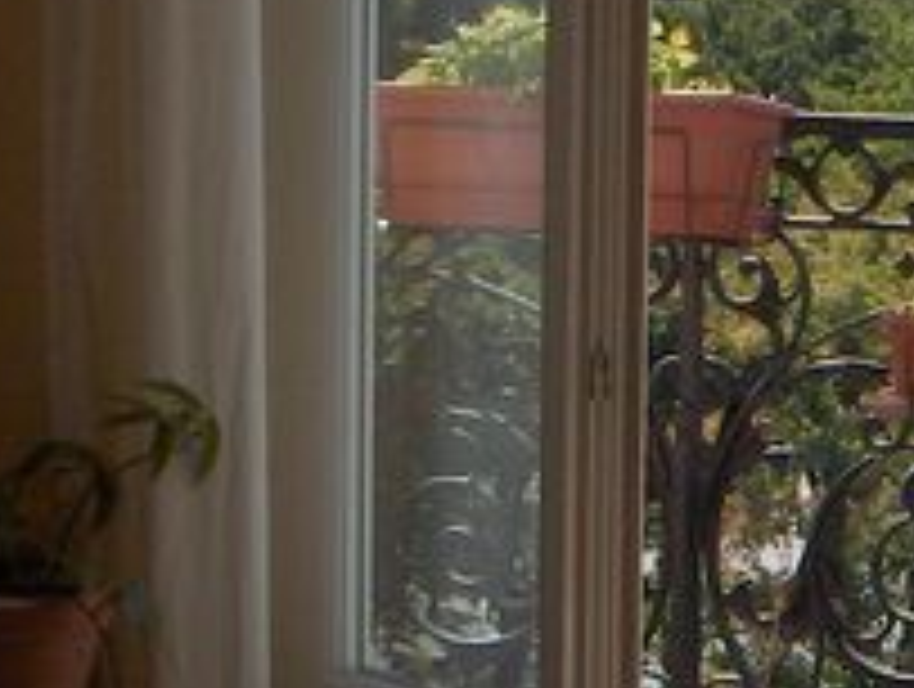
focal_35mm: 192
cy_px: 187
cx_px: 1243
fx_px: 5079
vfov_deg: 7.8
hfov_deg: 10.0
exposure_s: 1/538
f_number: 4.8
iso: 100
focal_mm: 8
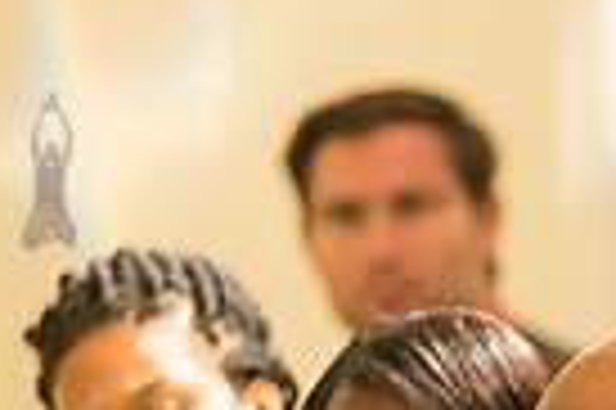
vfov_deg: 2.2
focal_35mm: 616
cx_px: 917
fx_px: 10528
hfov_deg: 3.3
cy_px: 822
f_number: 3.5
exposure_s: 1/100
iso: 3200
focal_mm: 145
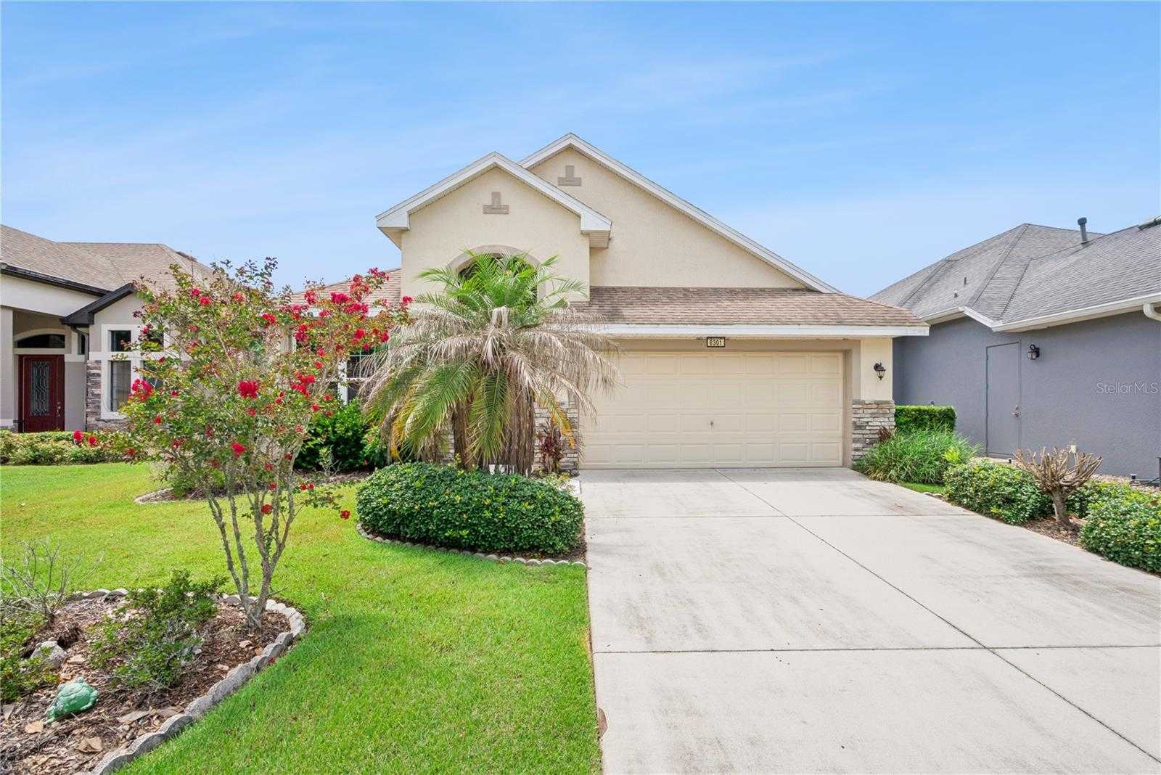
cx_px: 580
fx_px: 516
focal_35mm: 16
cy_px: 388
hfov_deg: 96.7
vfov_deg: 73.8
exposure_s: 1/60
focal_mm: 16
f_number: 16
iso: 64
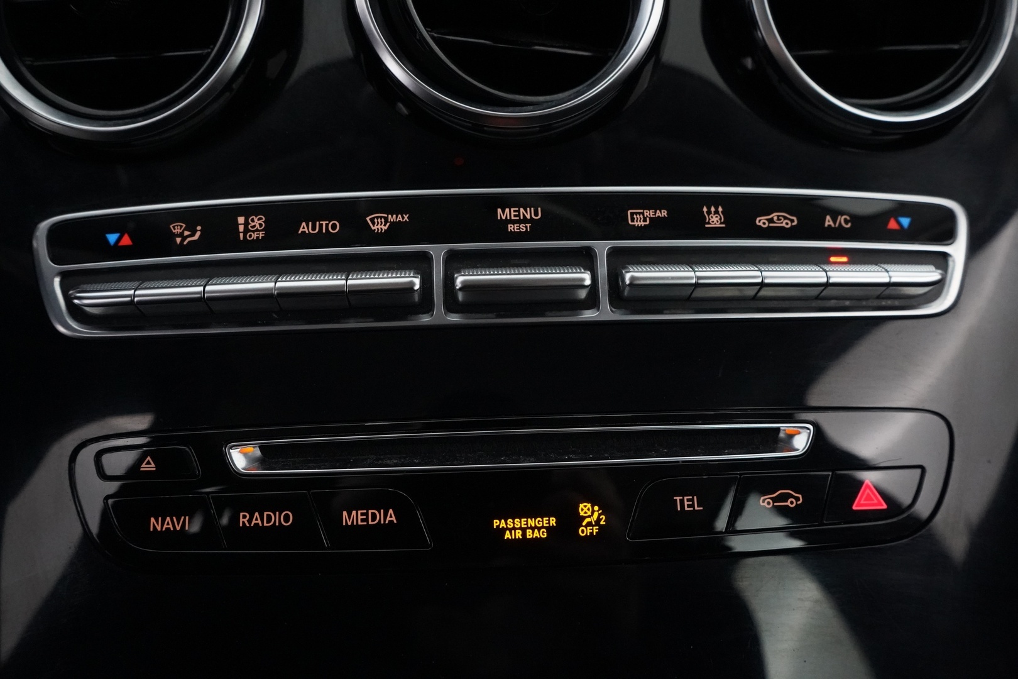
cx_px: 509
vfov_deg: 46.4
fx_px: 792
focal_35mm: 28
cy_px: 340
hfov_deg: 65.5
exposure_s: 1/60
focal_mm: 28
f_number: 6.3
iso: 12800
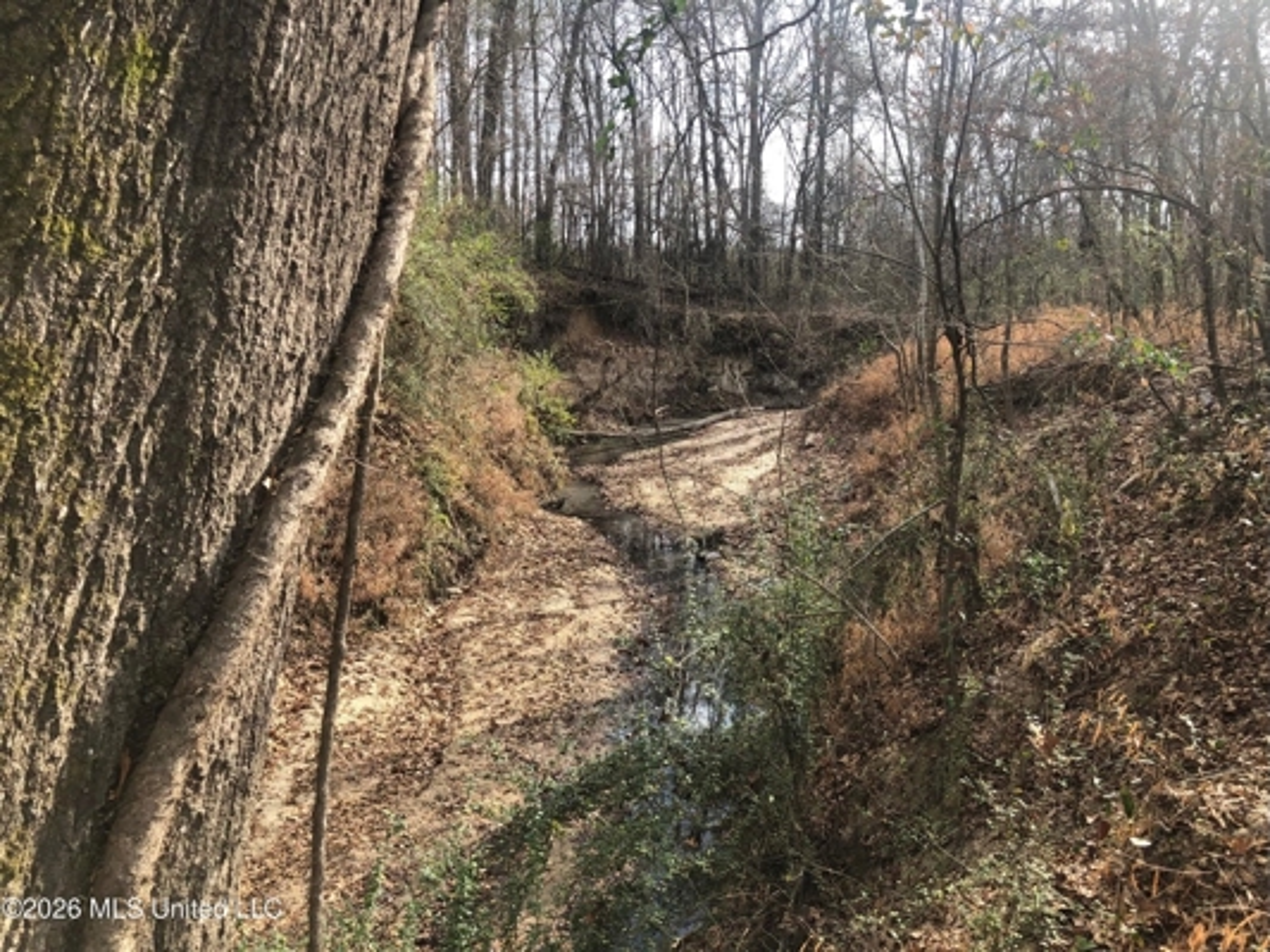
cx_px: 635
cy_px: 476
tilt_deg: -8.6
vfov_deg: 49.8
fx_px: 1028
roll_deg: +0.2
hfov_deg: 63.4
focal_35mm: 28
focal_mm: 3.99
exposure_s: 1/470
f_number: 1.8
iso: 20
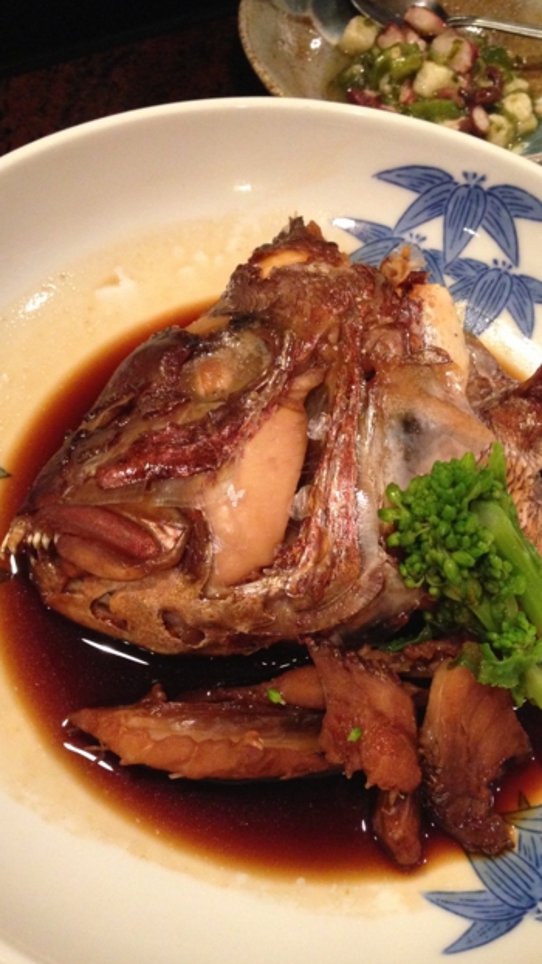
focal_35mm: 37
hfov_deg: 31.9
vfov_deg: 54.0
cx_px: 316
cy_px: 479
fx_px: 945
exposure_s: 1/20
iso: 400
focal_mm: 4.12
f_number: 2.4
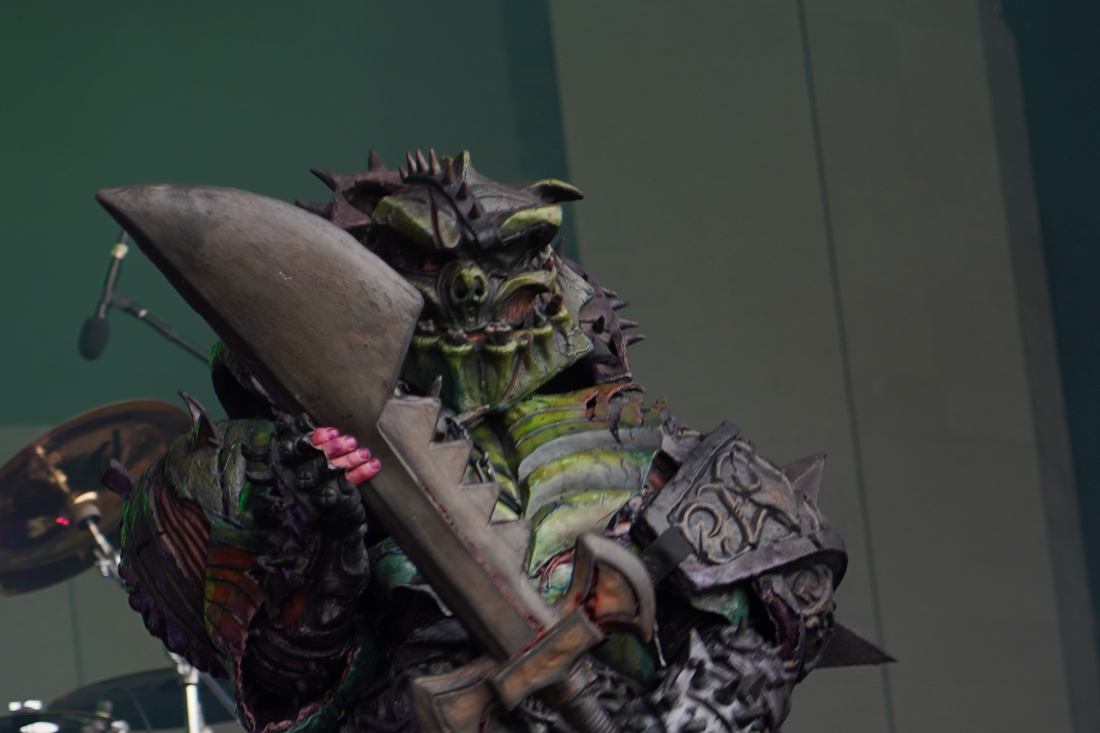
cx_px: 573
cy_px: 685
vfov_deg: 6.3
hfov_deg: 9.5
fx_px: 6630
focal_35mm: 217
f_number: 4
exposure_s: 1/125
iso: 200
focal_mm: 105
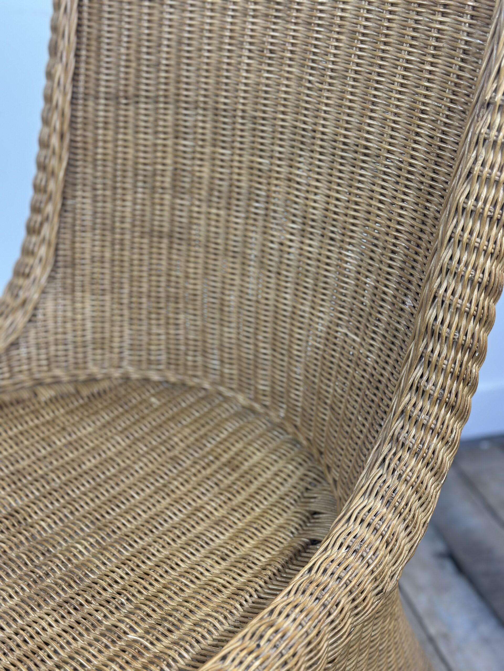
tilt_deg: -27.5
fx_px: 932
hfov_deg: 30.3
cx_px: 252
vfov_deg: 39.7
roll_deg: +1.1
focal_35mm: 48
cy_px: 336
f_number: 1.78
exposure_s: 1/100
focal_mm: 6.86
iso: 100
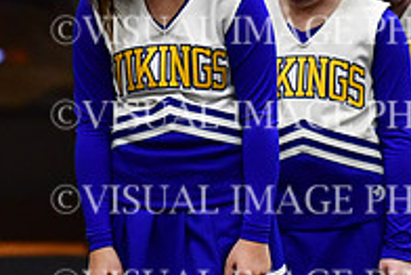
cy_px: 72
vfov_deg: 1.6
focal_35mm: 888
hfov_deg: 2.3
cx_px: 354
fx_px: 10145
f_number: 2.8
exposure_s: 1/800
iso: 4000
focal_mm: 200
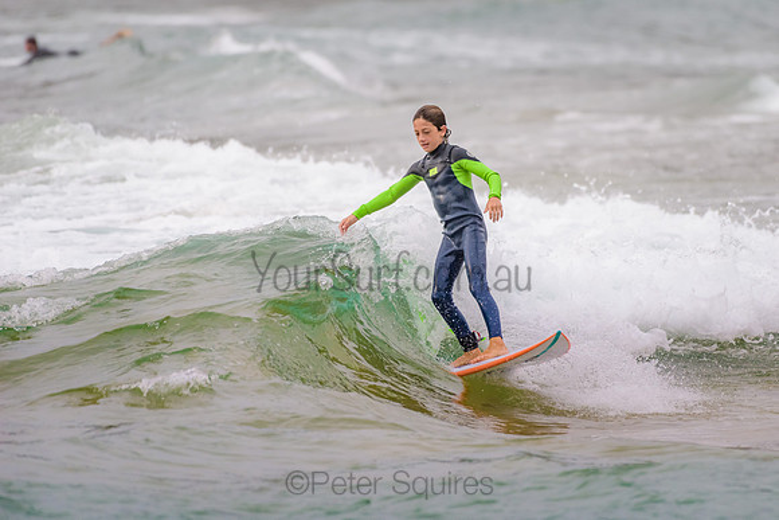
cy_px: 231
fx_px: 13266
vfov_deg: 2.2
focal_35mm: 613
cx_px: 477
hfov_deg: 3.4
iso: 360
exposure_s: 1/800
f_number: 5.6
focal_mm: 500
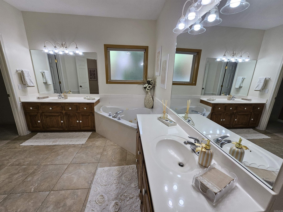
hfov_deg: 106.2
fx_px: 106
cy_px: 106
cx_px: 142
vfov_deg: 89.9
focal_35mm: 13
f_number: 2.2
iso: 64
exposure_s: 1/60
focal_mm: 2.2
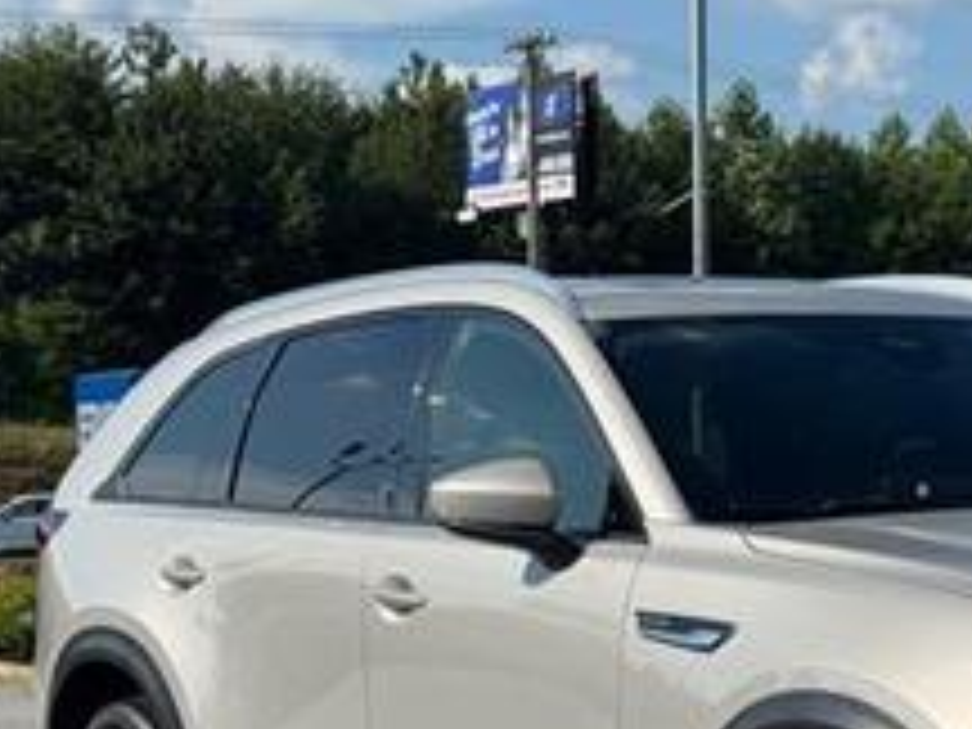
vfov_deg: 13.1
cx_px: 954
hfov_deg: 17.2
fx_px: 3145
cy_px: 693
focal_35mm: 112
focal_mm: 6.76
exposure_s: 1/5848
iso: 64
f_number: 1.78
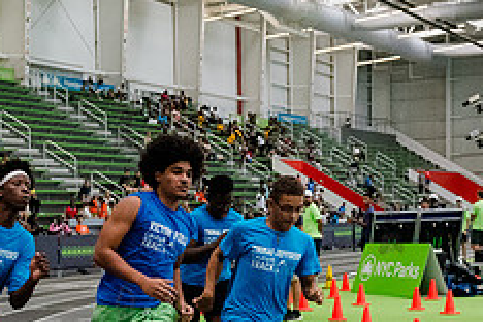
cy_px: 342
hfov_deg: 21.4
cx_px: 102
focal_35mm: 94
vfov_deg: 14.3
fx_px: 1261
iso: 6400
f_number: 3.5
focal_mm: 27
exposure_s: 1/1600
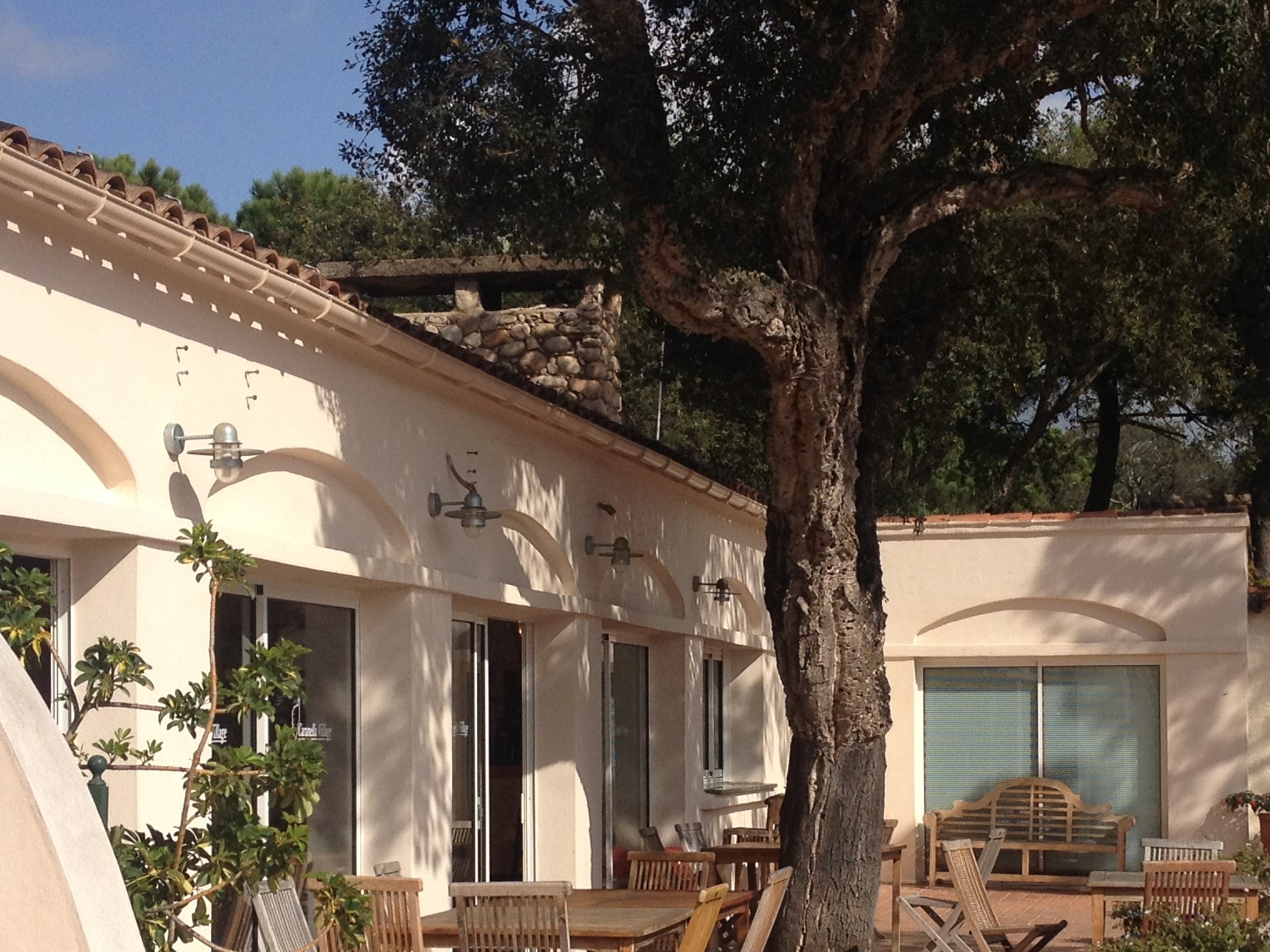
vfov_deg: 19.5
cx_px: 828
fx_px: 2751
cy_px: 698
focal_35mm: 75
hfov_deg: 25.9
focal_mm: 4.28
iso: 64
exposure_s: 1/2632
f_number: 2.4
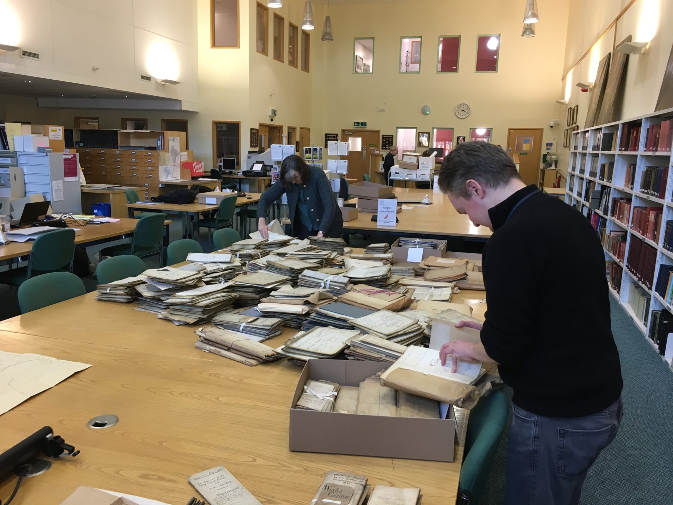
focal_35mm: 29
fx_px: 564
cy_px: 252
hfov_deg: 61.7
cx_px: 336
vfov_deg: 48.2
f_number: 2.2
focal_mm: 4.15
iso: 80
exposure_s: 1/33
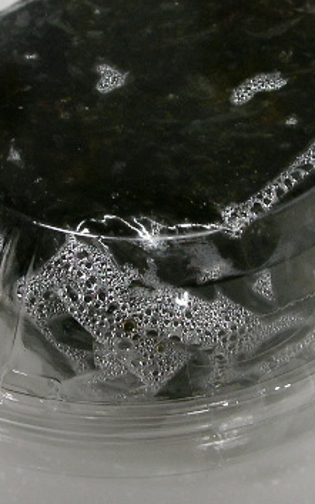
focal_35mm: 73
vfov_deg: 28.1
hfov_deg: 17.9
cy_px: 186
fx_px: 1001
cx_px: 153
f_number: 3.5
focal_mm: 5.8
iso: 100
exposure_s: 1/17.4
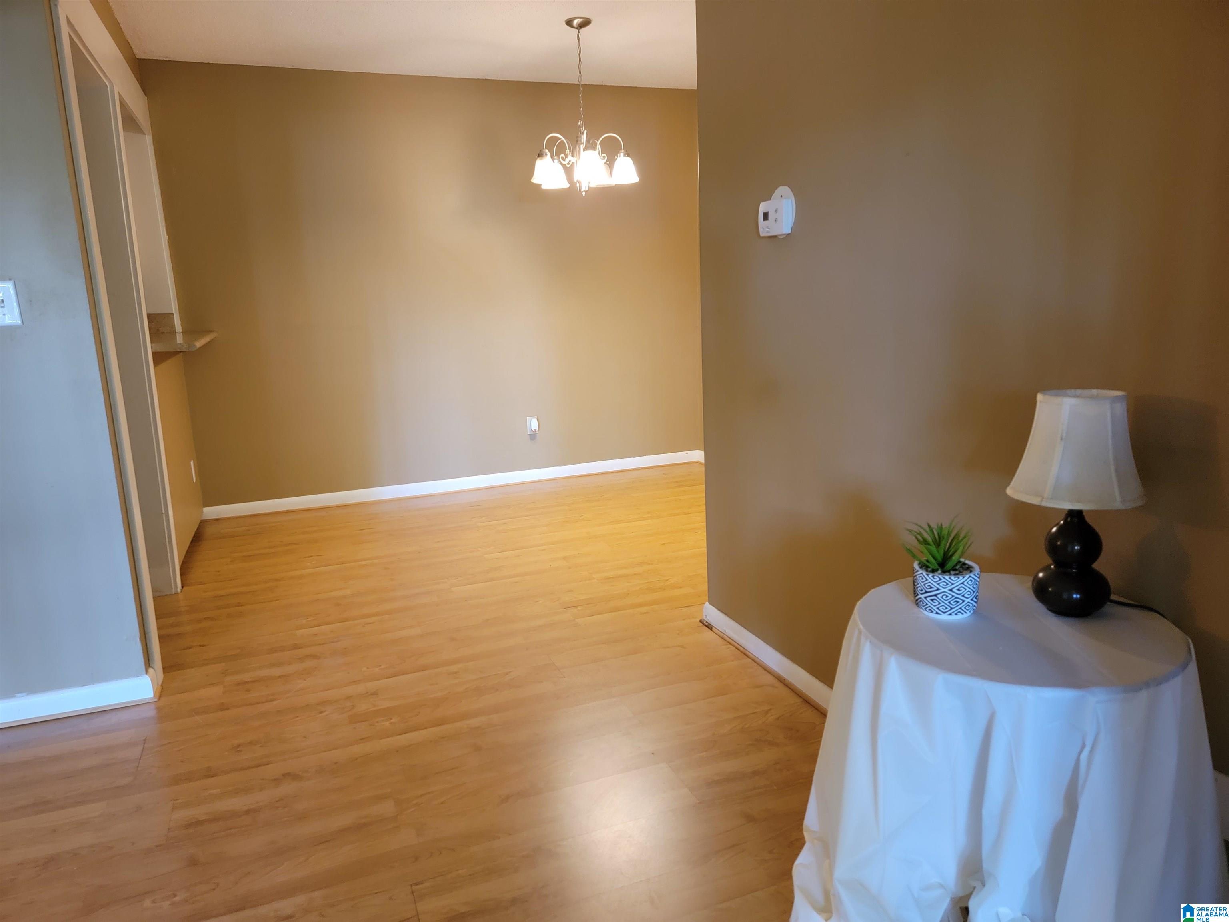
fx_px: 852
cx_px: 614
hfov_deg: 71.6
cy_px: 461
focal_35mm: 24
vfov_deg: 56.8
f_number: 1.8
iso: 400
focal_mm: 6.7
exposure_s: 1/40
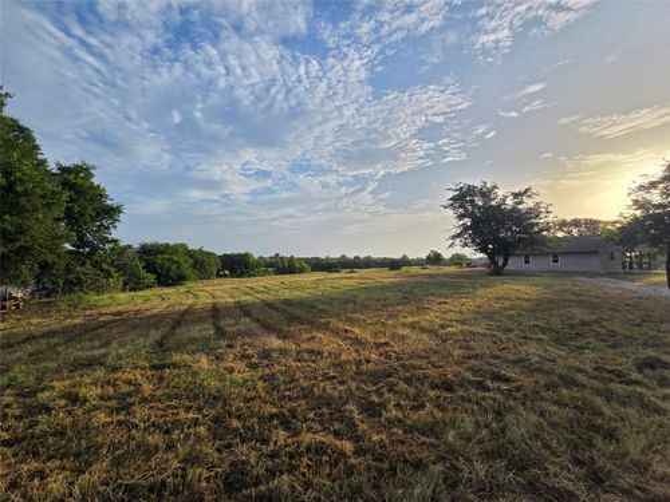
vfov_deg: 89.9
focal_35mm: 13
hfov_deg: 106.2
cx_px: 335
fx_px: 252
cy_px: 251
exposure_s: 1/1453
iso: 50
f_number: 2.2
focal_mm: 2.2
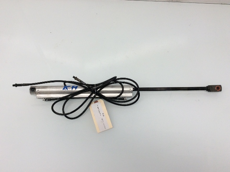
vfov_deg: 44.1
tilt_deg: -64.6
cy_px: 86
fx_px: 212
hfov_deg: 56.9
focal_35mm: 32
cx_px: 115
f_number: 2.4
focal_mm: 3.3
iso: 50
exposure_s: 1/120
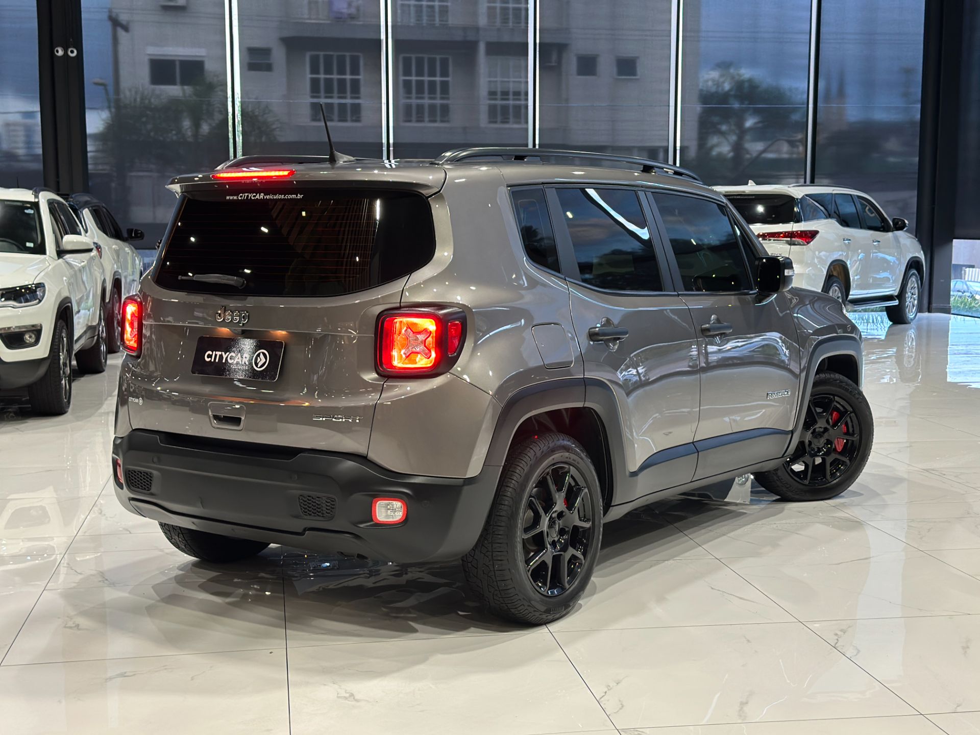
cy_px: 368
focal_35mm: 48
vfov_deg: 30.3
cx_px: 490
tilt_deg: -7.0
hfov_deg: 39.7
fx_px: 1359
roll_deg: -0.1
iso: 160
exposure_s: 1/60
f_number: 1.78
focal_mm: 6.86
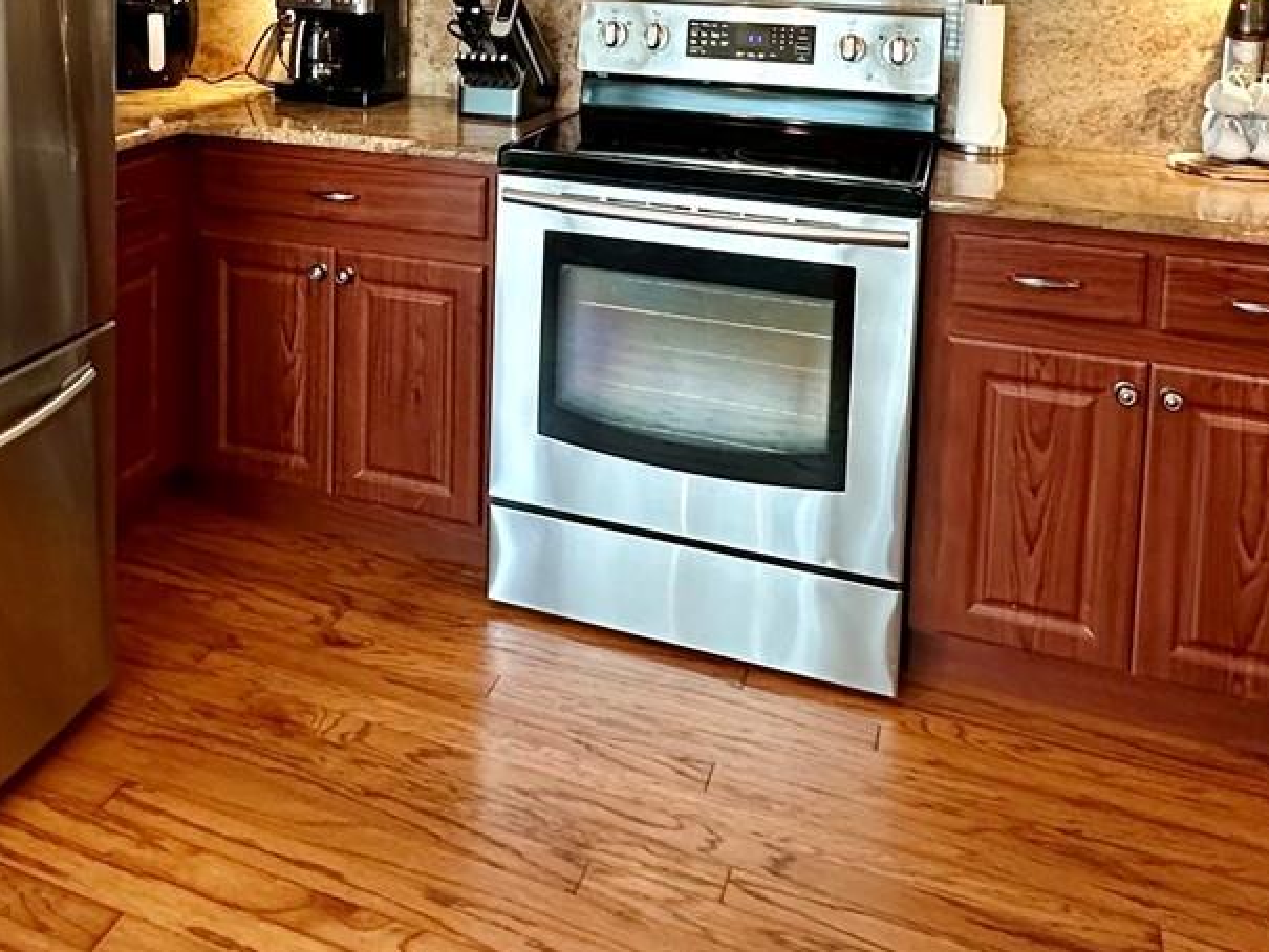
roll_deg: -1.5
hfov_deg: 48.7
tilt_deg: -4.6
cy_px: 10
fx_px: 1357
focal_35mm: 37
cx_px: 361
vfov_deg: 35.2
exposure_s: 1/60
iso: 320
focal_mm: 2.22
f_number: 2.2
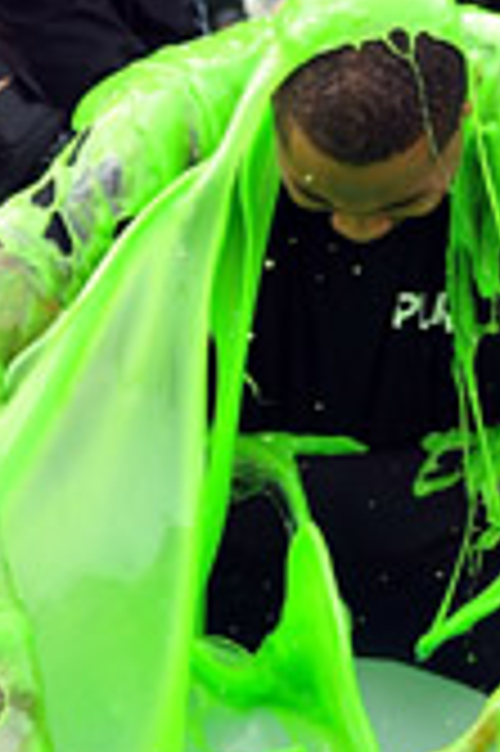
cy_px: 221
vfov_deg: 12.4
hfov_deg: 8.3
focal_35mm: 165
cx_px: 331
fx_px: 3444
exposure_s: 1/640
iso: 800
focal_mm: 46
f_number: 4
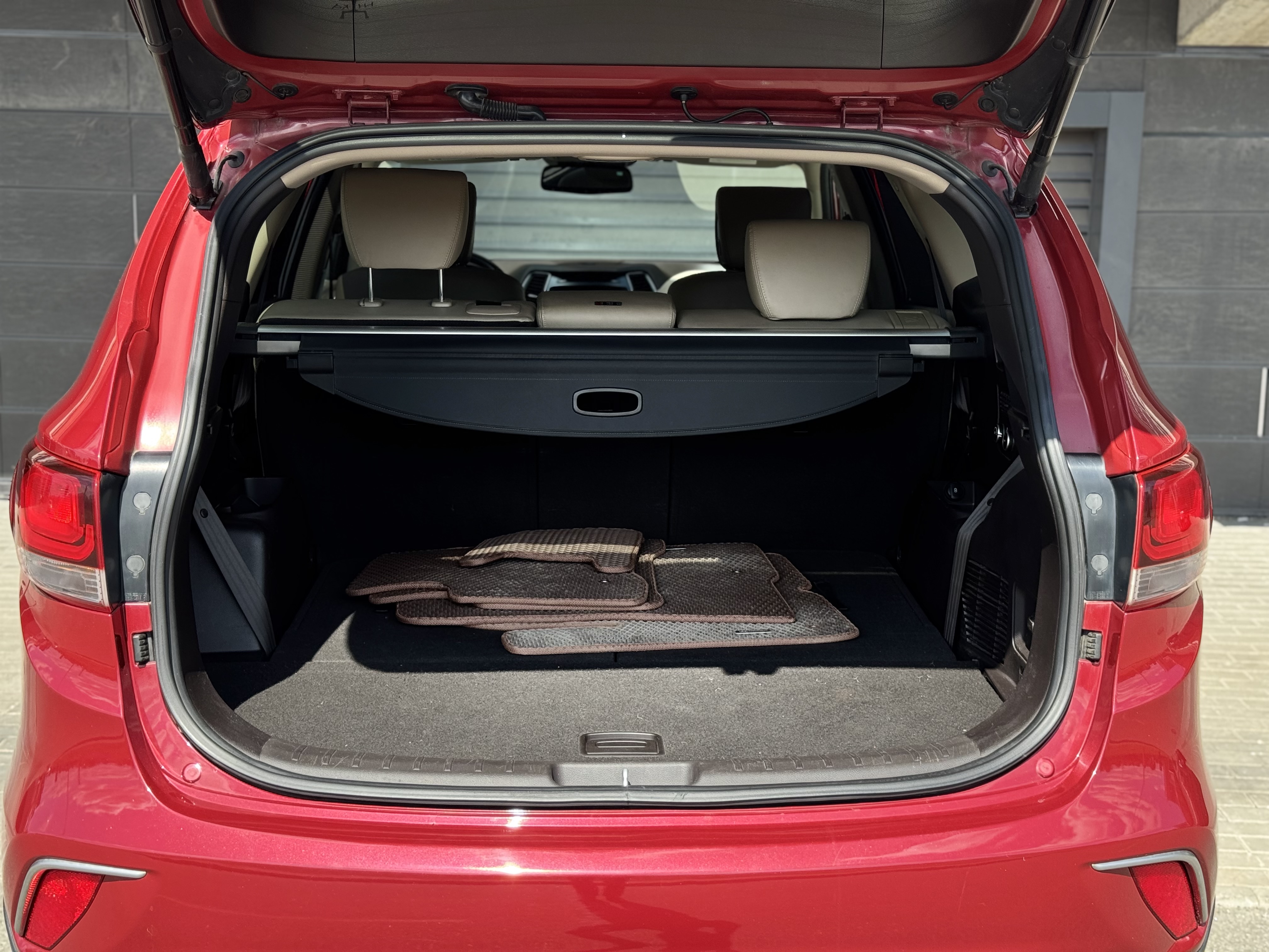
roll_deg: -0.9
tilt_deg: -8.7
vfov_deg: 30.3
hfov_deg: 39.7
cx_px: 634
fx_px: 1760
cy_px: 476
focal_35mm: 48
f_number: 1.78
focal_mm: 6.76
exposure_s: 1/723
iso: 64
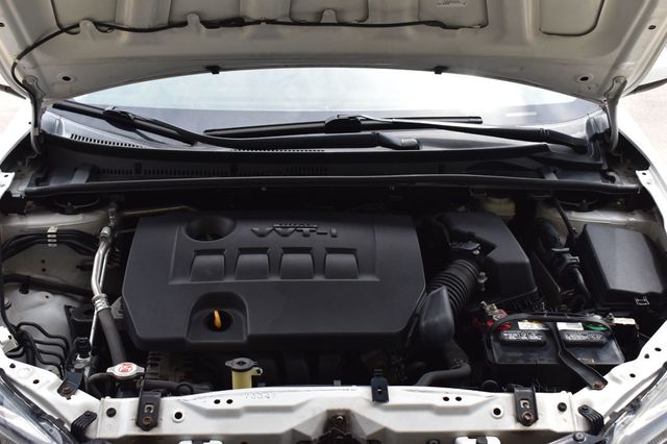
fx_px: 889
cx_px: 334
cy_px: 222
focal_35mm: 48
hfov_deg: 41.1
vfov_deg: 28.0
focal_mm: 32
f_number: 10
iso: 400
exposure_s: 1/250
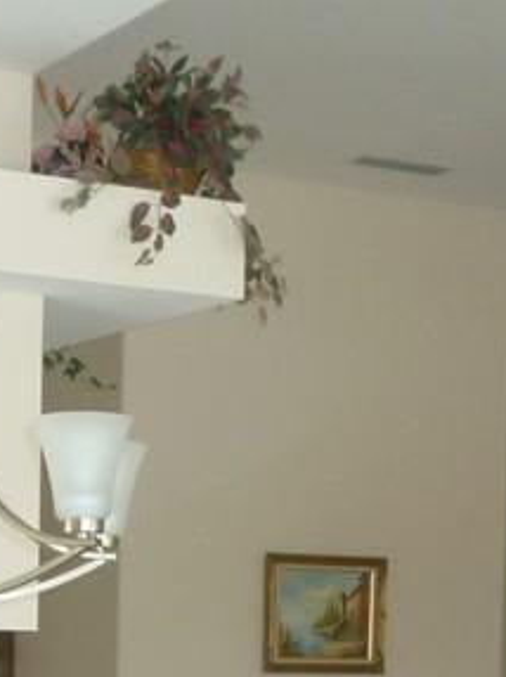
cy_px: 793
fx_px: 2030
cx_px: 154
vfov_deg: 18.0
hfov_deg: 14.2
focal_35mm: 104
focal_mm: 5.2
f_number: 3.3
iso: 160
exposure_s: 1/30
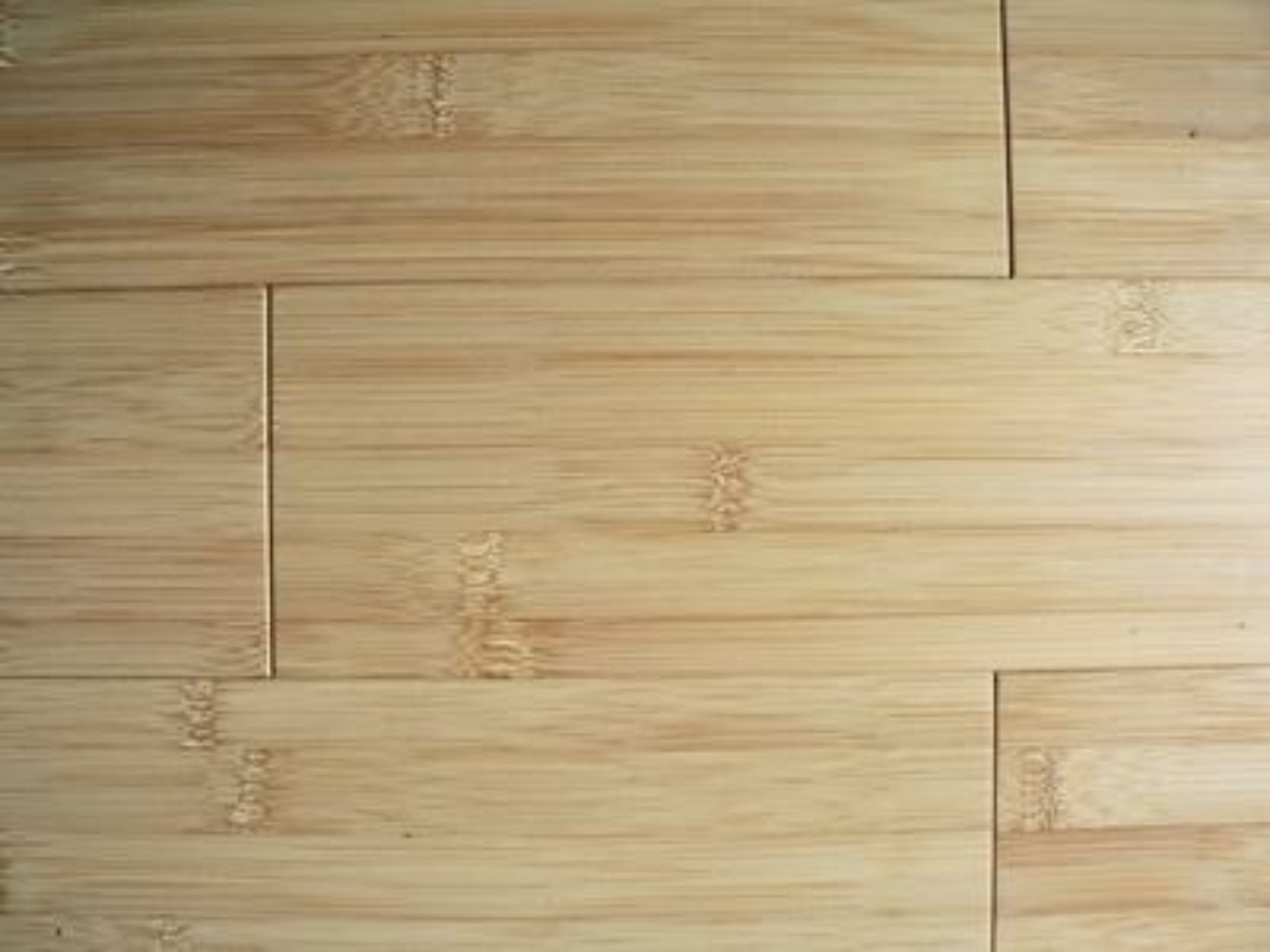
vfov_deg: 39.7
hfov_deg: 51.4
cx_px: 635
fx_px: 1321
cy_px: 476
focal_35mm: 36
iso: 80
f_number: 3.2
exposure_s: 1/80
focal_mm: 6
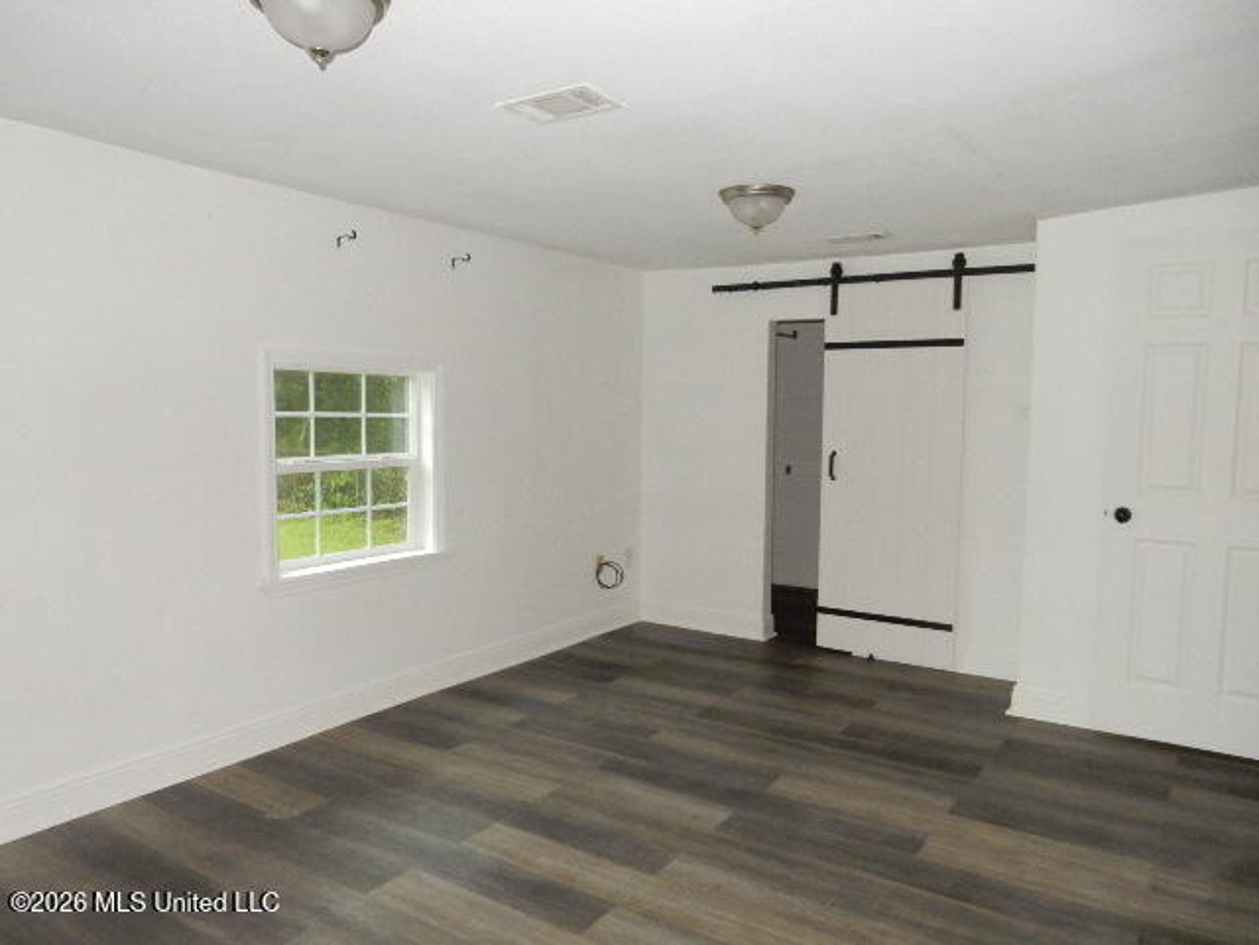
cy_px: 472
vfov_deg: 54.9
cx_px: 630
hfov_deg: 69.4
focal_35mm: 25
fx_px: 909
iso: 450
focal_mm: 4.5
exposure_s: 1/30
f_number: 3.7
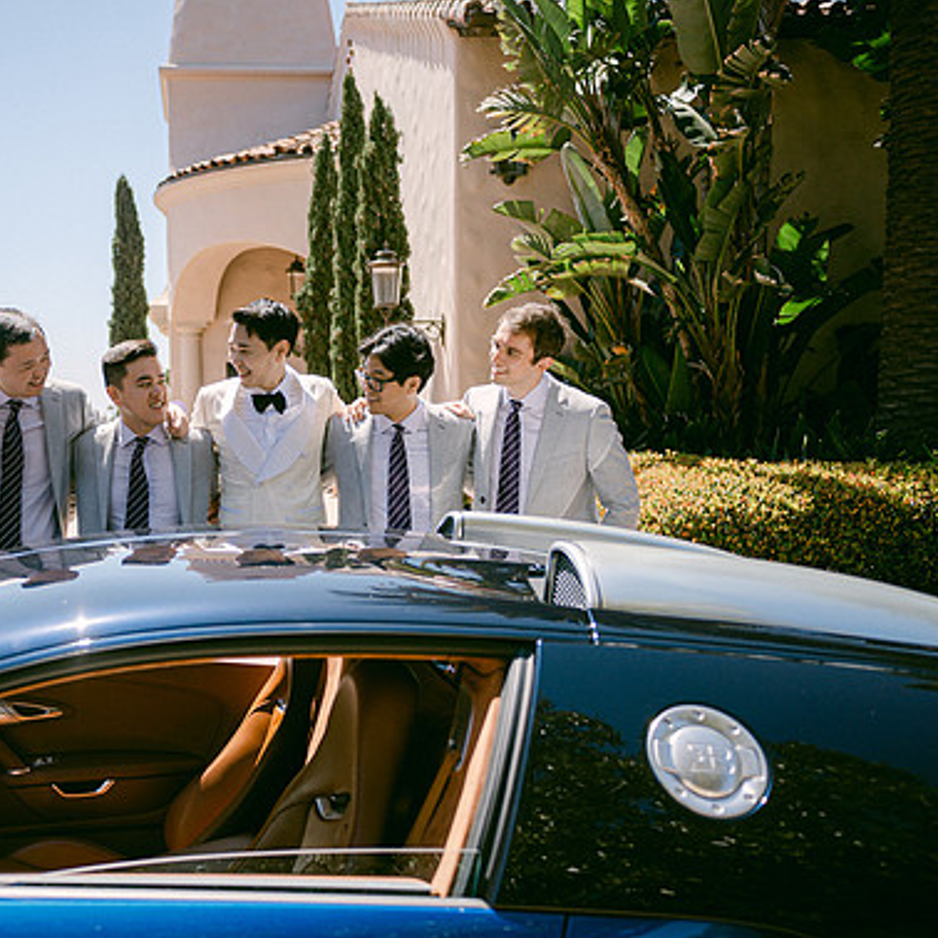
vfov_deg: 44.9
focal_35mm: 37
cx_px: 270
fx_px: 1134
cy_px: 469
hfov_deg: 43.9
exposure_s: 1/2000
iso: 100
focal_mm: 28
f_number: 2.8
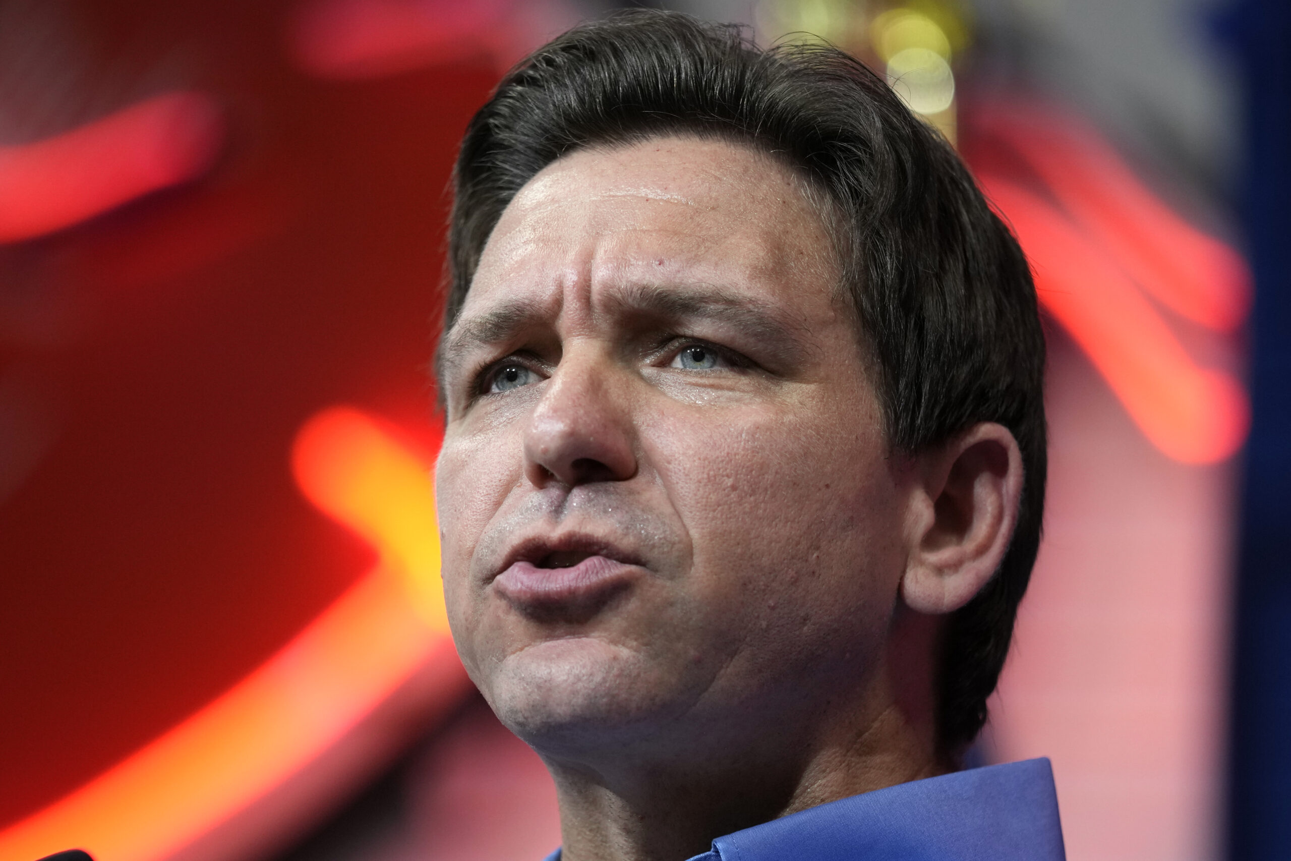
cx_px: 646
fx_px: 10758
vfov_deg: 4.6
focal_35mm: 300
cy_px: 430
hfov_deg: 6.9
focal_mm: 200
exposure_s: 1/640
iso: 1250
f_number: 2.8
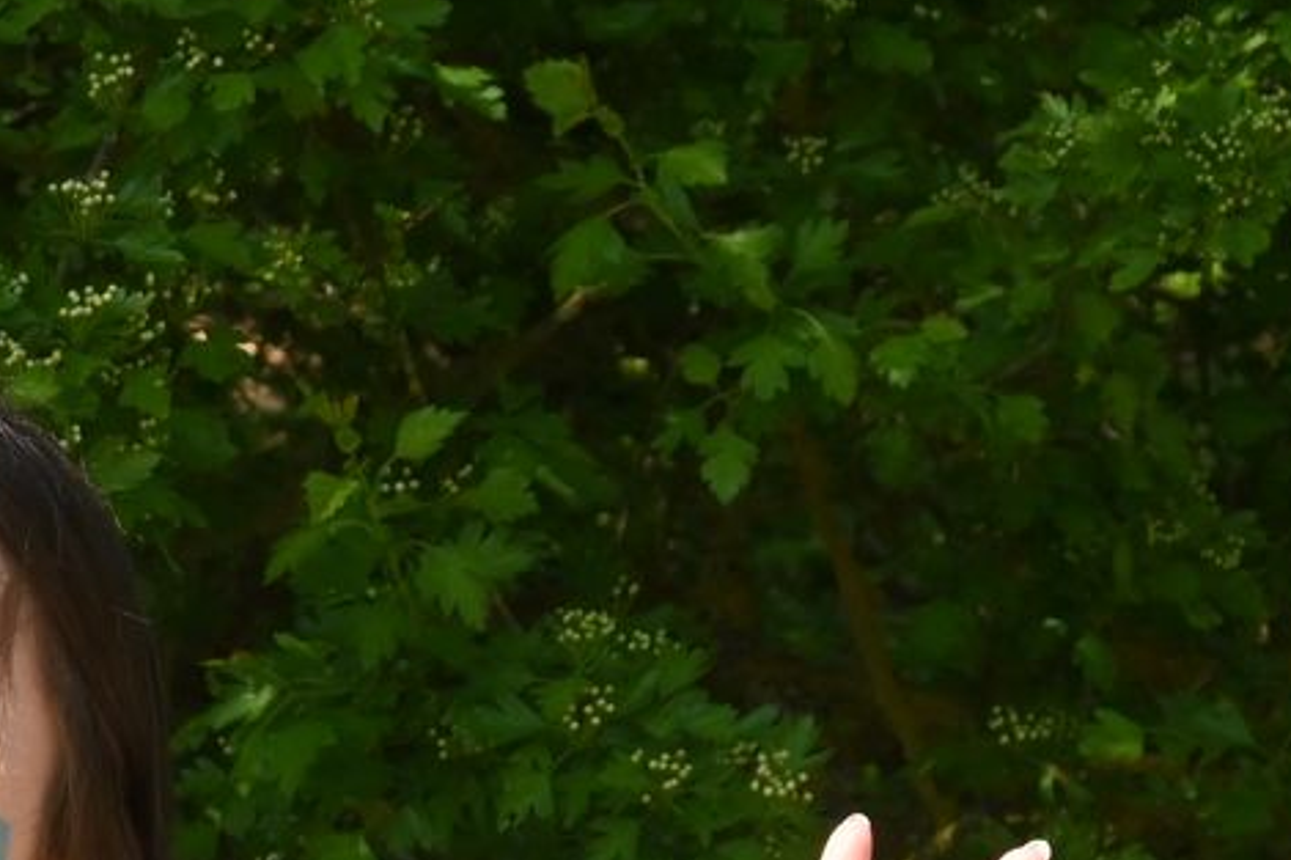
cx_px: -777
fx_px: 8569
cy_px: 1231
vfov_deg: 5.7
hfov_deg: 8.4
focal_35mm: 239
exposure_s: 1/1000
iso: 640
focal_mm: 39
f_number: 8
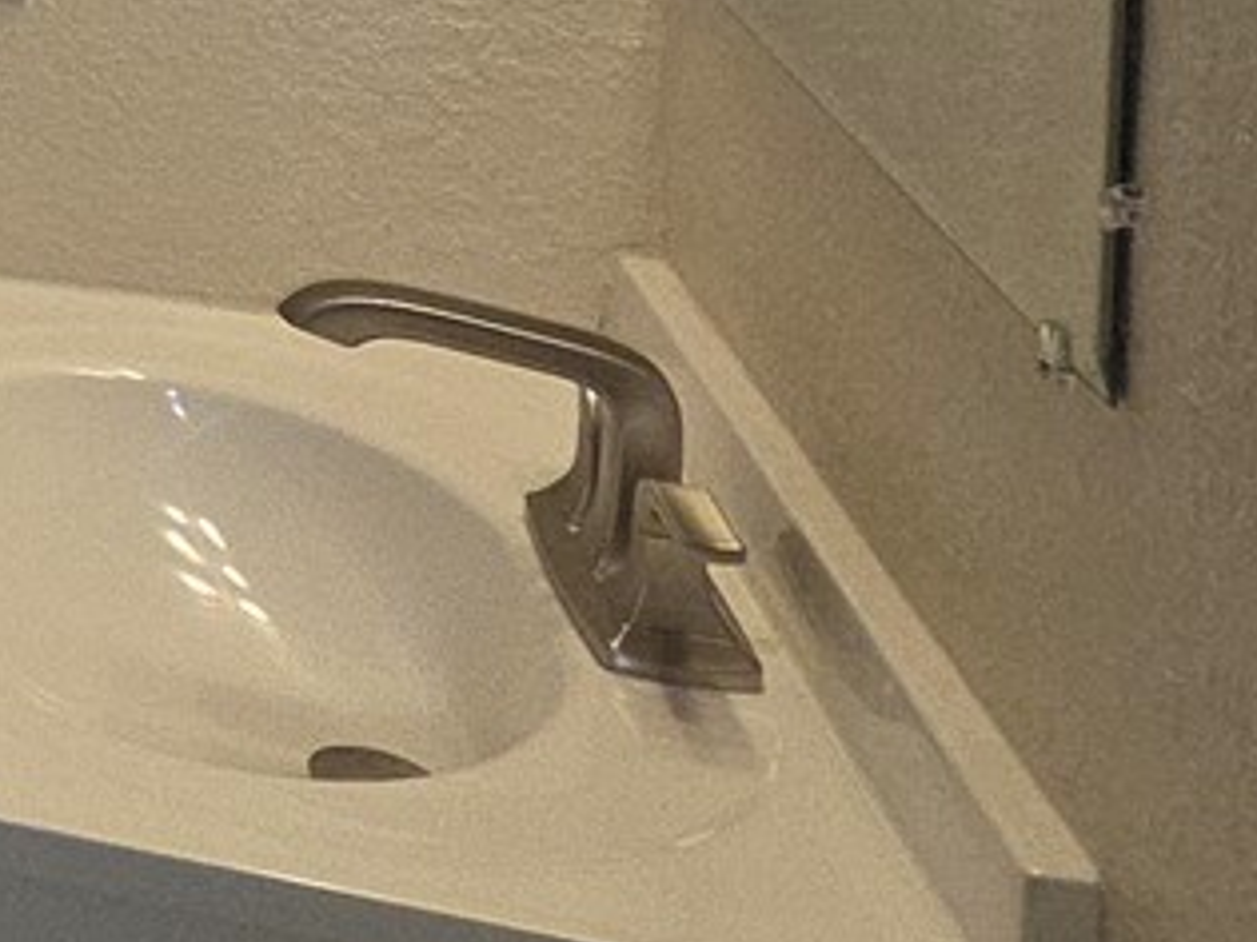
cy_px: -483
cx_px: -1488
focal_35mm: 66
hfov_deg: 17.0
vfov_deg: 19.3
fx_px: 2396
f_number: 2.2
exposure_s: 1/60
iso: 100
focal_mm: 2.2
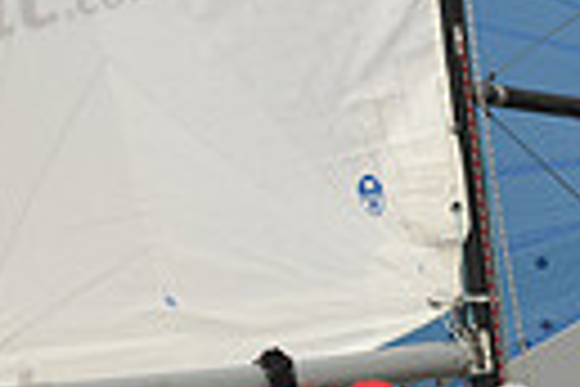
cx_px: 409
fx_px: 14483
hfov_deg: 2.3
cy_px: 628
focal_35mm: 899
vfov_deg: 1.5
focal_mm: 200
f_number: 5.6
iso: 400
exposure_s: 1/640
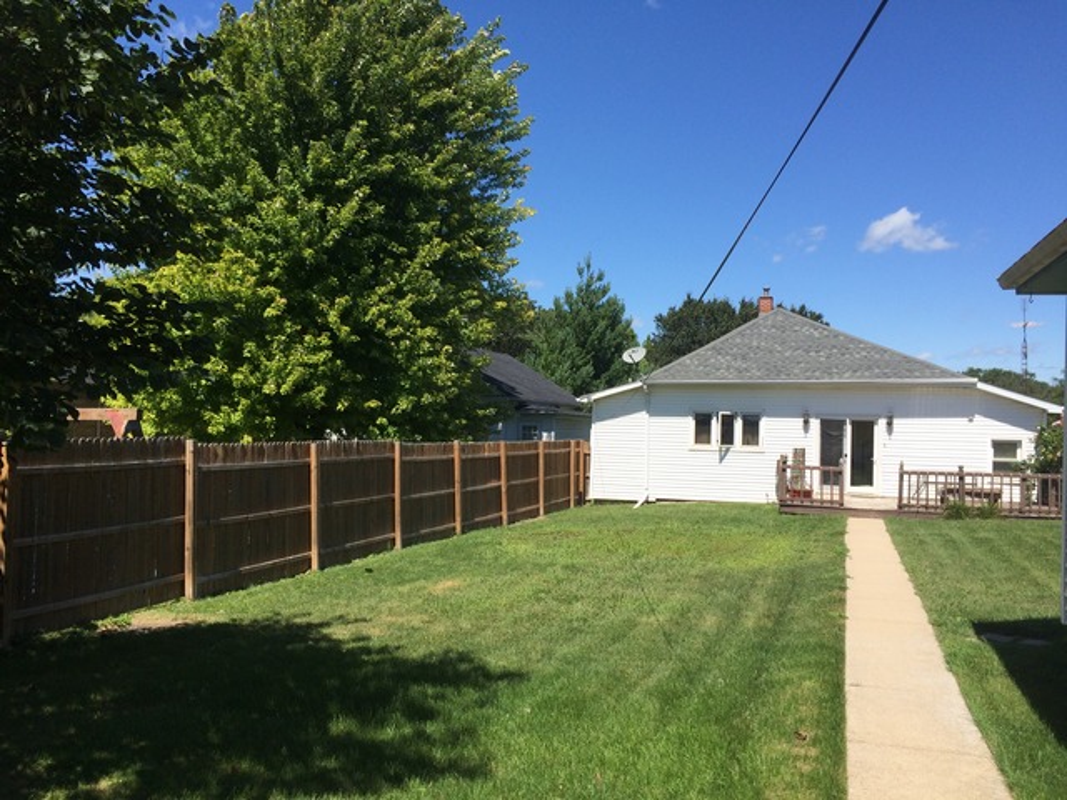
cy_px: 400
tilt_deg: +2.5
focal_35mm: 29
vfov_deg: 48.2
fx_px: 894
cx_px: 534
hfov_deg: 61.7
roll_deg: -2.6
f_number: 2.2
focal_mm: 4.15
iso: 32
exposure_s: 1/2053
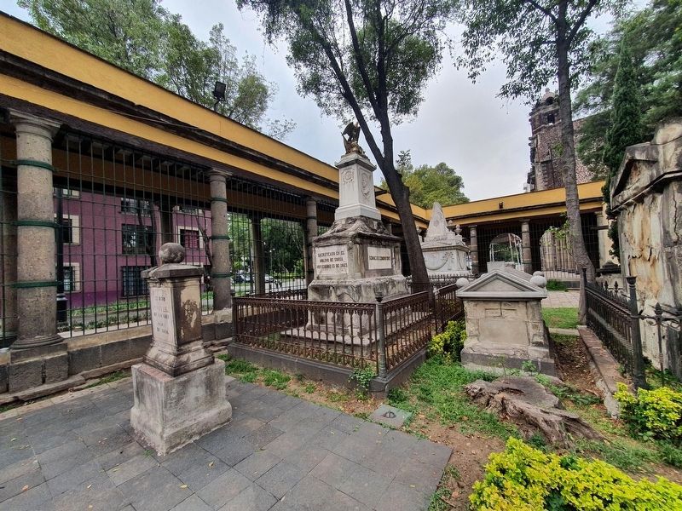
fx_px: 256
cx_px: 341
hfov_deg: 106.2
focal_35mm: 13
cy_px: 256
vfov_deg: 89.9
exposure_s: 1/291
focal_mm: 1.8
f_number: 2.2
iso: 50
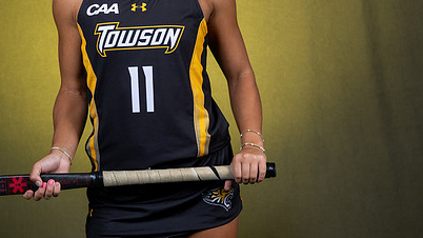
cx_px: 206
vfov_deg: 10.6
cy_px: 52
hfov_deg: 18.8
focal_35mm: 114
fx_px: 1278
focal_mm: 59
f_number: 7.1
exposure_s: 1/160
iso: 100
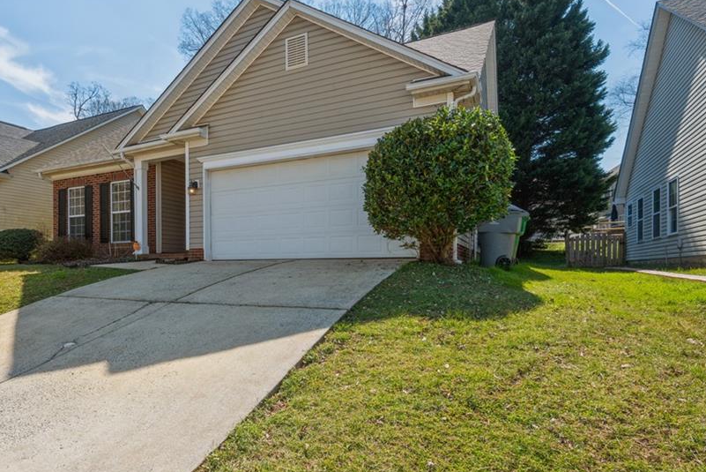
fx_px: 451
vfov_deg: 55.0
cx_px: 268
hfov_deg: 74.8
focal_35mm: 23
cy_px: 262
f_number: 11
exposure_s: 1/125
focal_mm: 18
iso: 200
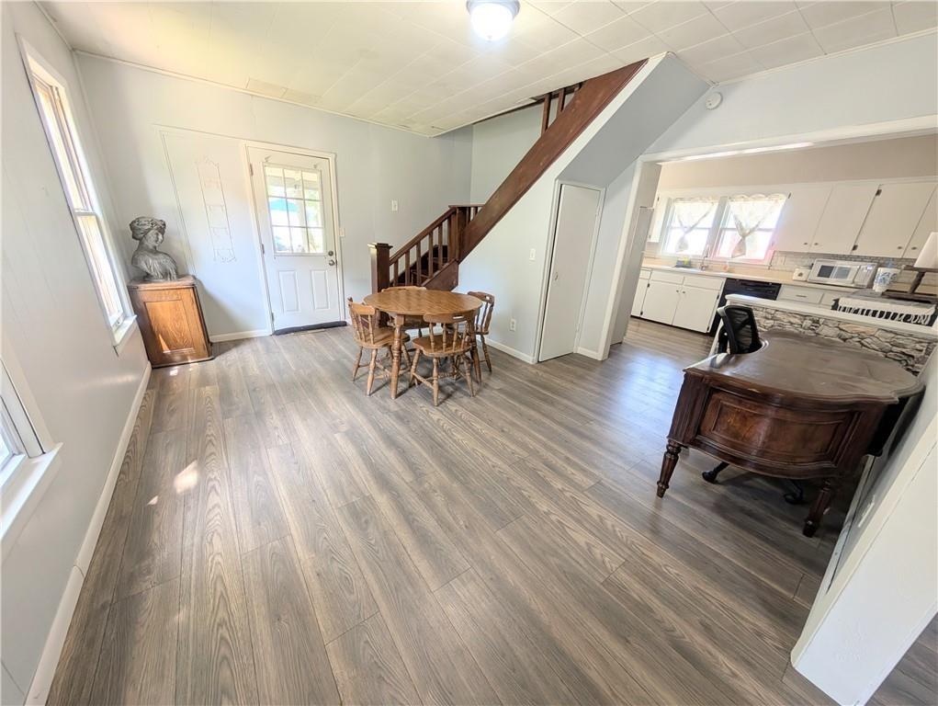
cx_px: 469
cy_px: 353
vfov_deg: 94.6
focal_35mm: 12
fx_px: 326
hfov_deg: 110.5
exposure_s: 1/60
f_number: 1.7
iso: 66
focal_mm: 2.02
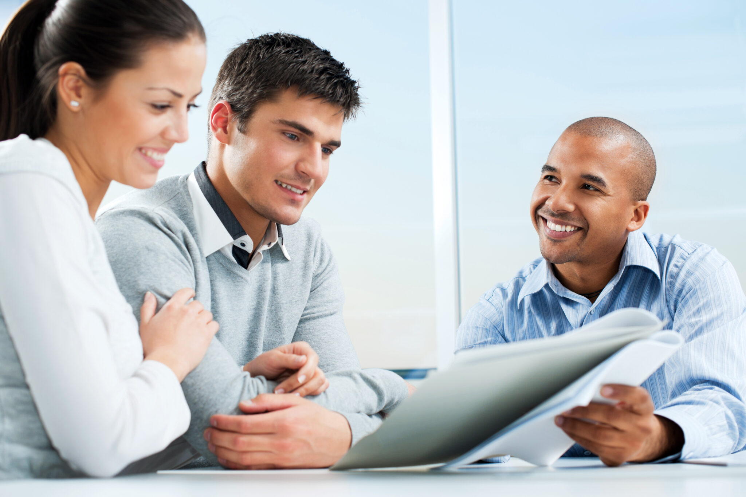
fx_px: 1036
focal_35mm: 50
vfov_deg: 27.0
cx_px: 373
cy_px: 248
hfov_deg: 39.6
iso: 100
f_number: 3.5
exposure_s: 1/250
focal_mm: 50
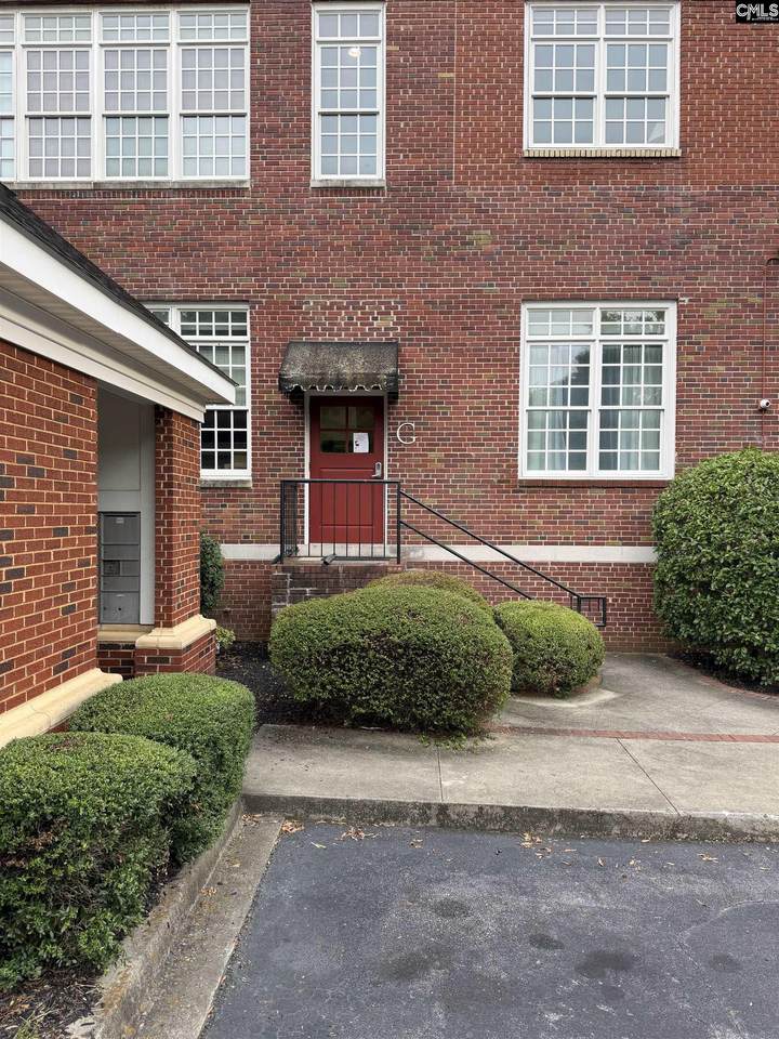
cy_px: 520
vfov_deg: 71.6
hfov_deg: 56.8
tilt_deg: -0.3
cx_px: 390
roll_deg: -1.5
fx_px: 720
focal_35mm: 24
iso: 64
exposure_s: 1/211
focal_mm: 6.76
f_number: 1.78
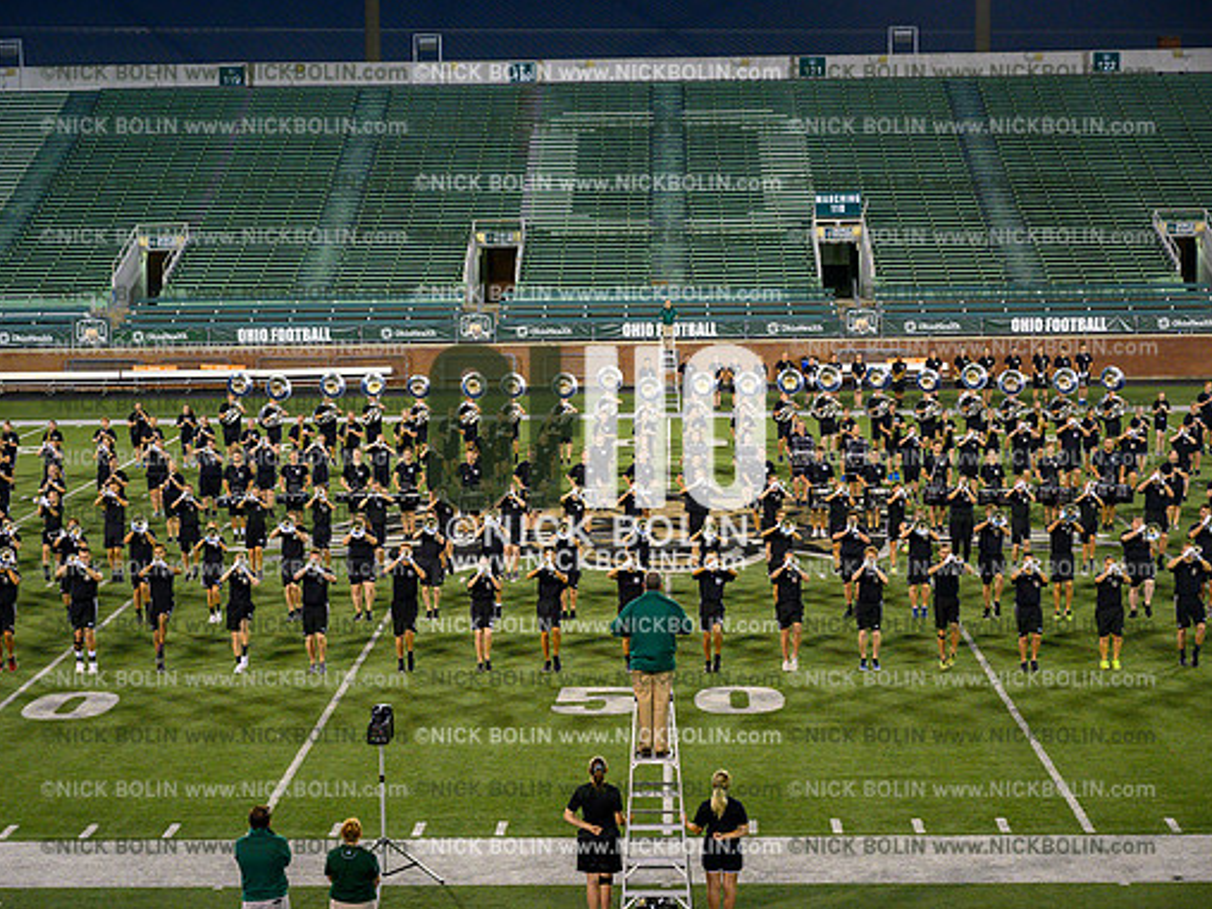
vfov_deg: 21.6
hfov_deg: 28.6
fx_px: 2381
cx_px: 596
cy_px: 458
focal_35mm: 68
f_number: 4
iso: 4000
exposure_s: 1/1000
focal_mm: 62
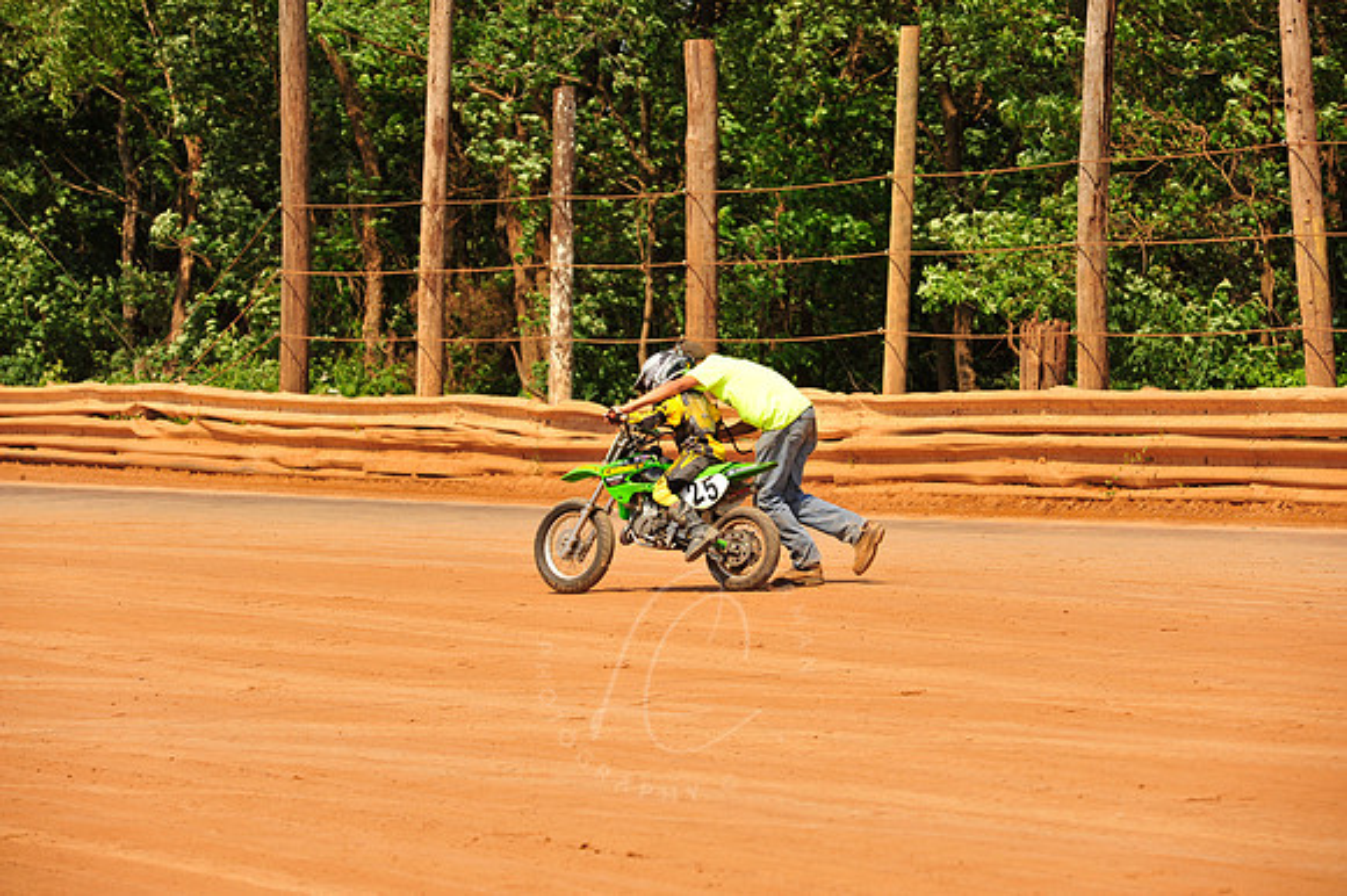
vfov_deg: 6.9
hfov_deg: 10.3
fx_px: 7479
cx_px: 674
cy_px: 448
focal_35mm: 200
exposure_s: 1/400
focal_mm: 200
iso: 200
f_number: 9
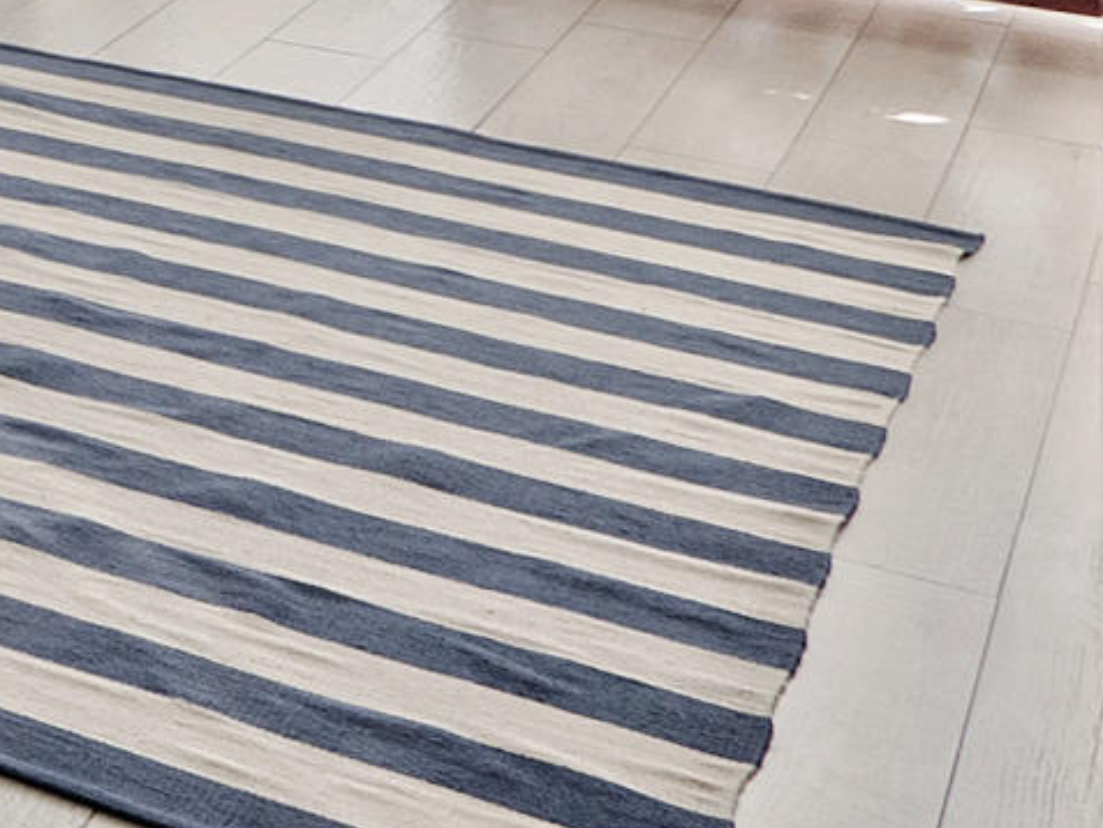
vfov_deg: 14.0
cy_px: -851
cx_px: -1732
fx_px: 2805
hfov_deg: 13.6
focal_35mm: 88
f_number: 4
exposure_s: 1/60
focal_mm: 7
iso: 800
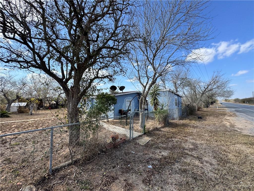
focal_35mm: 14
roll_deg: -0.6
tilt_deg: +2.5
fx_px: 103
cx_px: 127
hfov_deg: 102.1
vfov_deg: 85.7
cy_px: 96
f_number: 2.2
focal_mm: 2.22
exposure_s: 1/1346
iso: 40
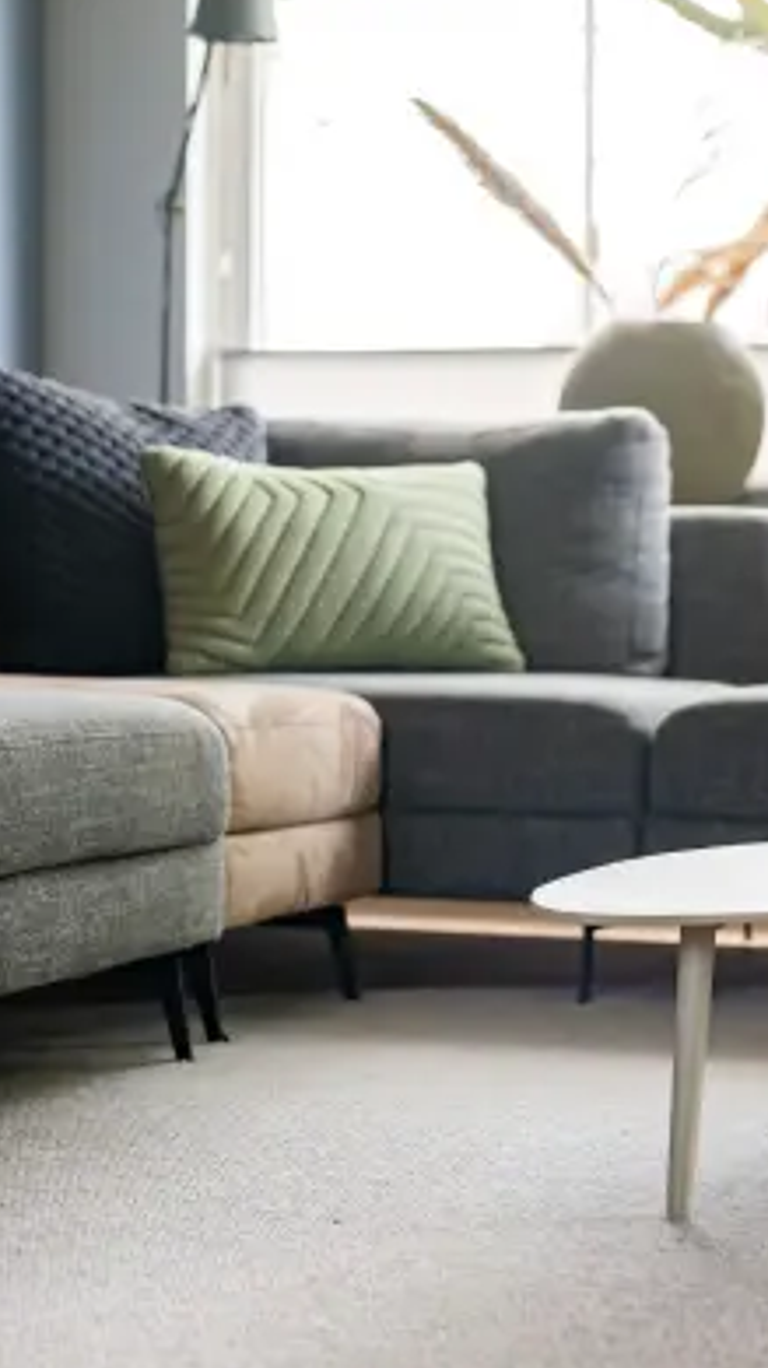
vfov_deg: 24.7
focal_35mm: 86
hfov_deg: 14.0
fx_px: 3118
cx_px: 575
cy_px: 724
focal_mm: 50
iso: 400
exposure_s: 1/160
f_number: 2.5
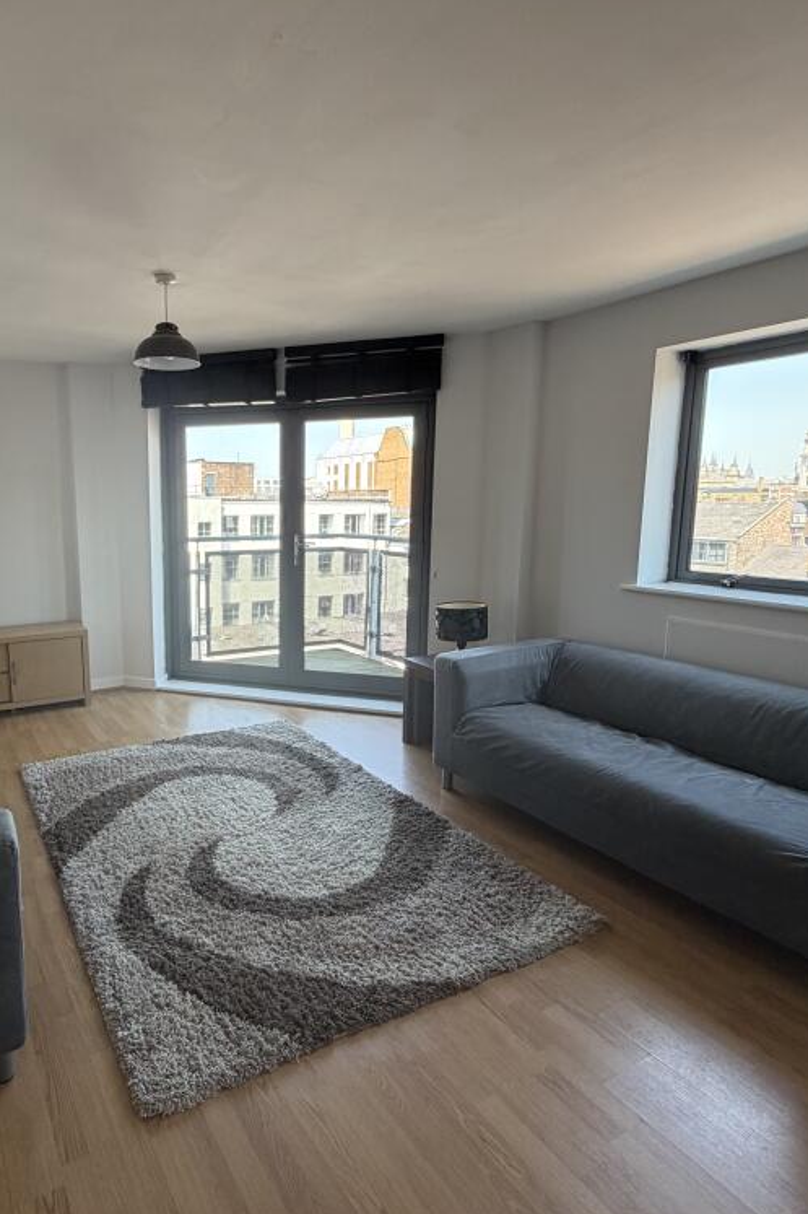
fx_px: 674
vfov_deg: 84.0
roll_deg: +0.5
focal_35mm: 20
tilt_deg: -9.5
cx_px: 258
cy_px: 607
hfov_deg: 60.2
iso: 160
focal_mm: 2.22
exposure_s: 1/121
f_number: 2.2
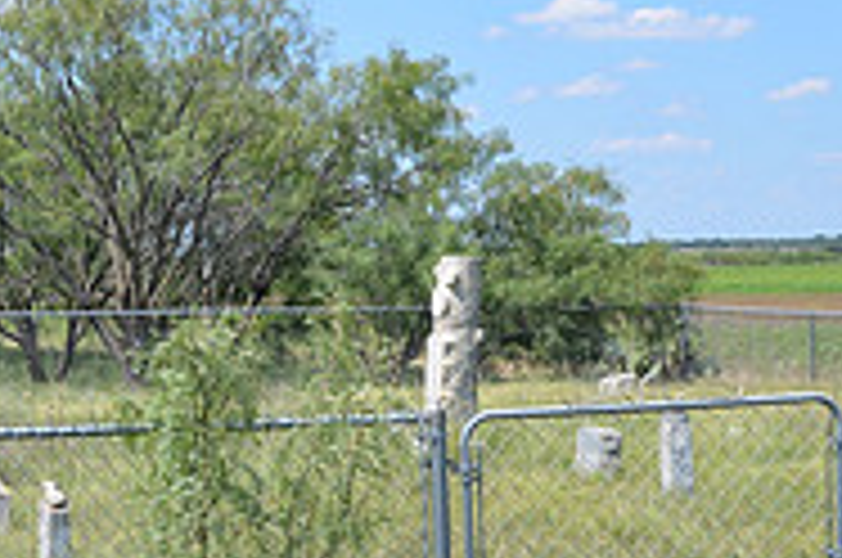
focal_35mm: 89
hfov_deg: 22.4
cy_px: 428
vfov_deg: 15.3
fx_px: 2068
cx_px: 68
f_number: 8
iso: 100
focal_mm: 19
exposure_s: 1/250
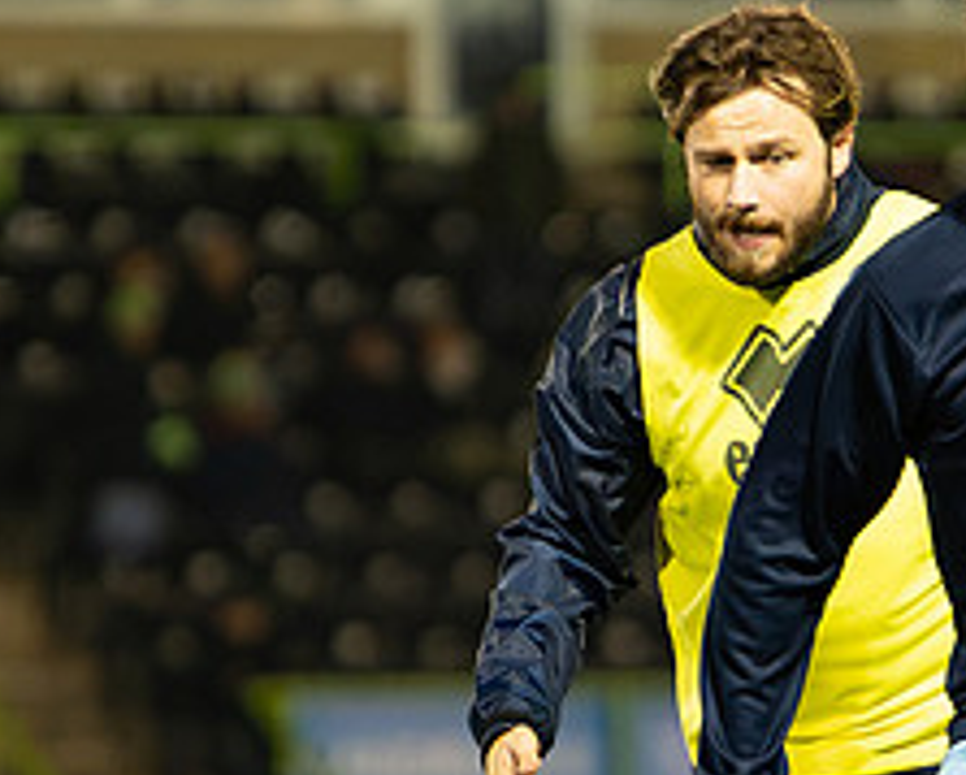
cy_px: 617
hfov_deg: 3.5
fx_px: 15917
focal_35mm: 556
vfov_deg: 2.8
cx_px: 705
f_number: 1.4
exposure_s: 1/1600
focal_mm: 85
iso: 1600
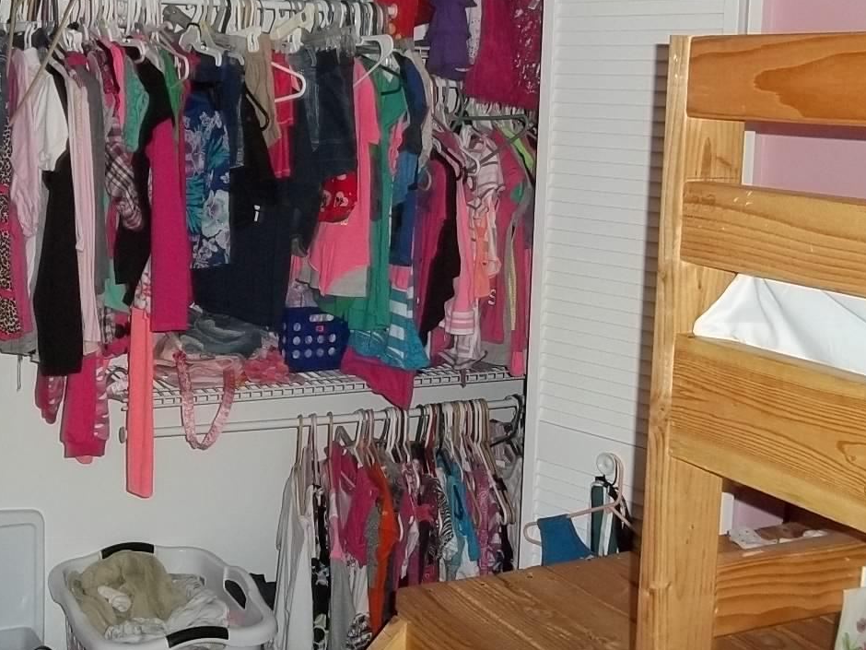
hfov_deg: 38.5
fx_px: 1226
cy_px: 212
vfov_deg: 29.5
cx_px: 289
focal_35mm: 49
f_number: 3.1
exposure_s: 1/30
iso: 160
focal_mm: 6.5
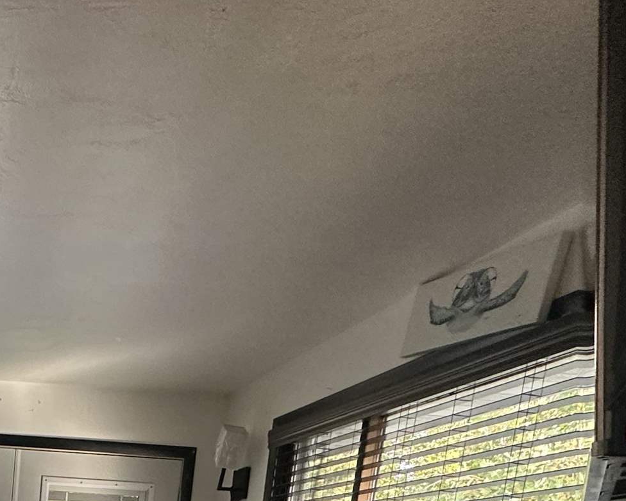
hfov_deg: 35.9
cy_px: 723
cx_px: -78
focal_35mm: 43
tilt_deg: -10.5
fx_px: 797
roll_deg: -3.1
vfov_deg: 26.7
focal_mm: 2.22
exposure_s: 1/120
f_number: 2.2
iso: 250
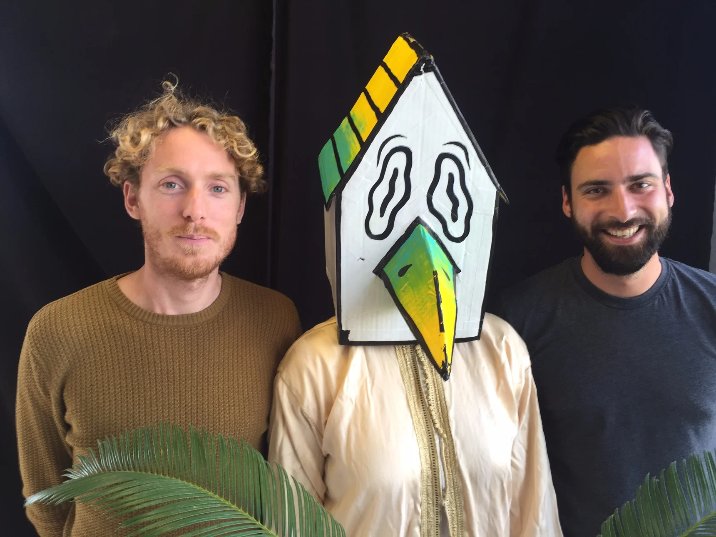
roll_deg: +1.9
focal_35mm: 29
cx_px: 358
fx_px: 600
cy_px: 268
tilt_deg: -7.2
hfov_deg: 61.7
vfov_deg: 48.2
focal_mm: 4.15
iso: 32
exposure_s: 1/50
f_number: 2.2
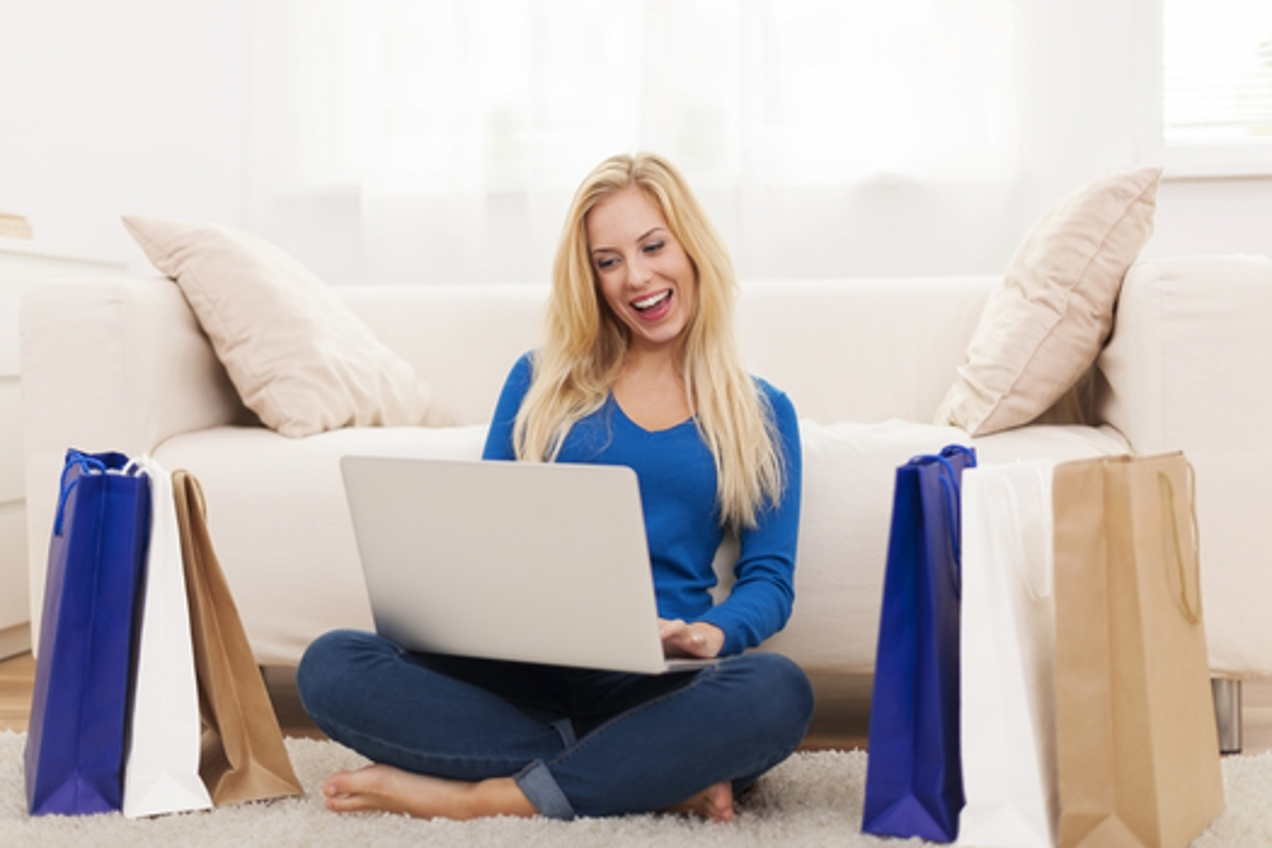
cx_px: 636
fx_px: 1767
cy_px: 424
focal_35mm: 50
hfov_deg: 39.6
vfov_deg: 27.0
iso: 100
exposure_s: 1/160
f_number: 1.8
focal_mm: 50
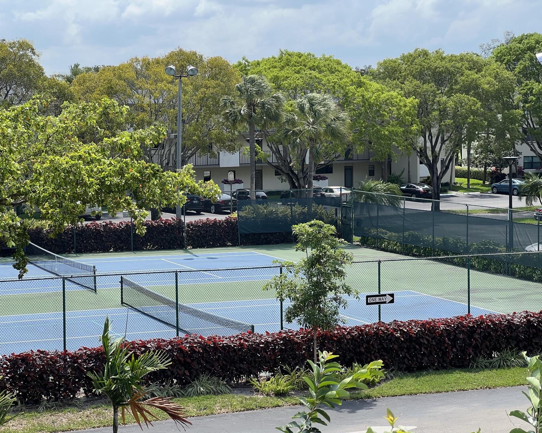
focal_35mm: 81
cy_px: 215
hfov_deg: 23.6
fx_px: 1299
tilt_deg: -4.2
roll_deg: +0.8
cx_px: 266
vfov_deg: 18.9
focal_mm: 9
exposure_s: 1/541
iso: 32
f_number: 2.8
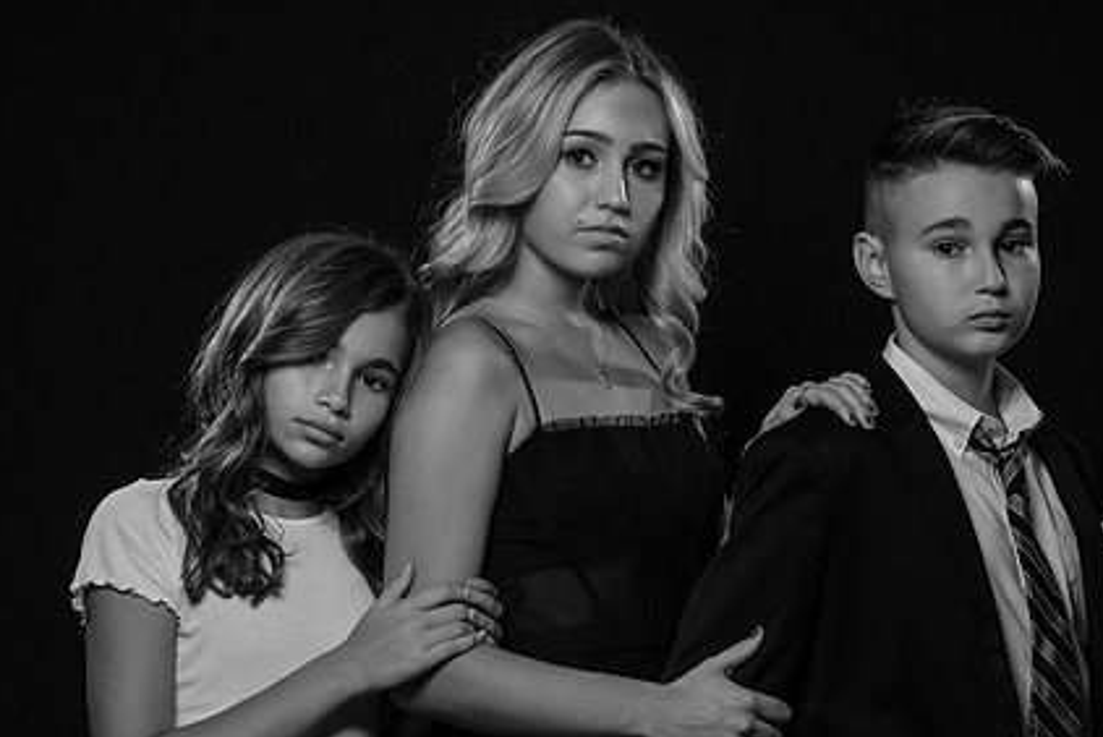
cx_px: 562
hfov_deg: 7.9
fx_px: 8002
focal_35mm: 261
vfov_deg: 5.3
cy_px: 435
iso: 200
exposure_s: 1/200
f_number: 5
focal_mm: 190
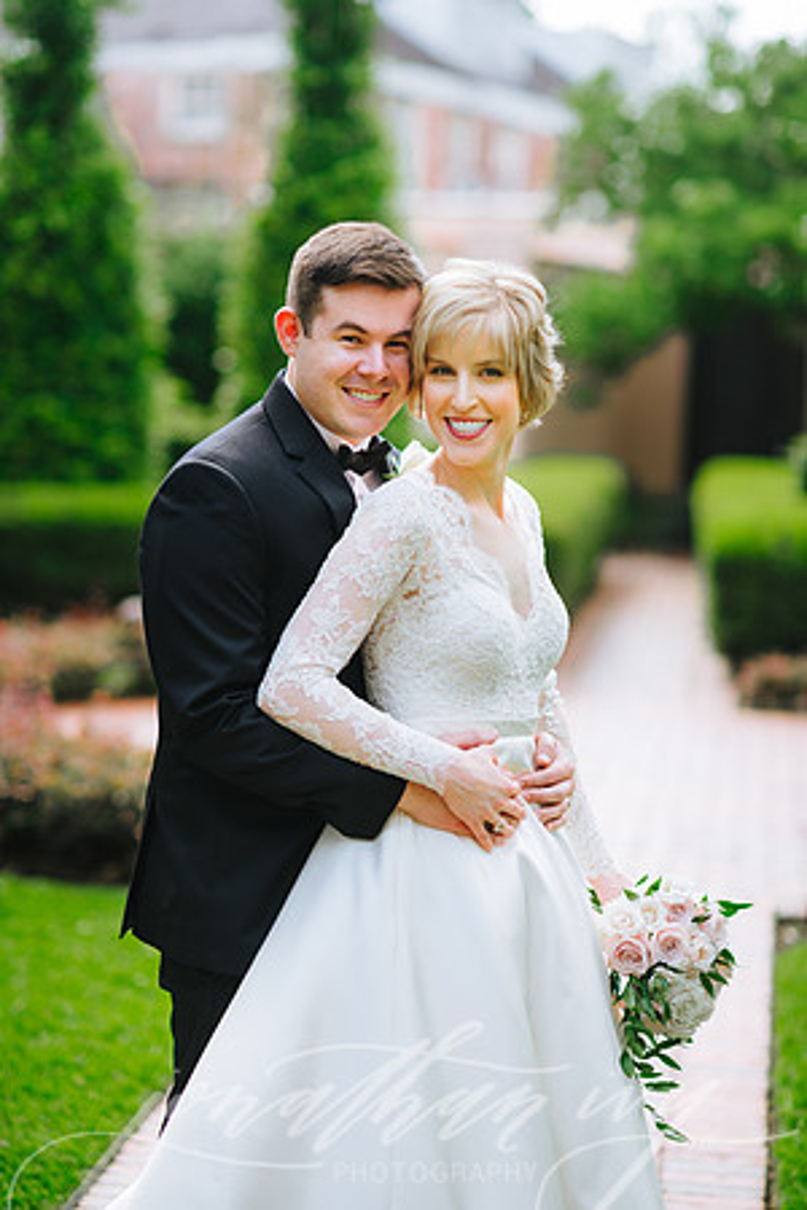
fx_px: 2858
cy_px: 605
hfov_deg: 16.1
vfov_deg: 23.9
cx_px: 404
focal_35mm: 85
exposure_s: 1/500
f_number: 2
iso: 100
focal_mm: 85
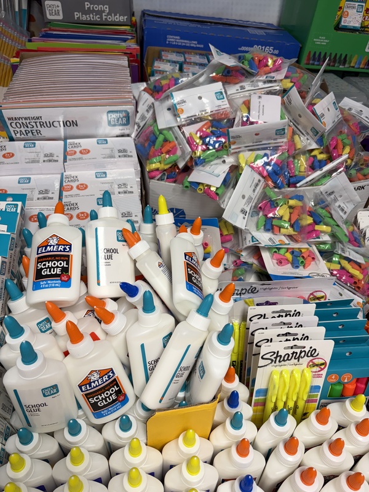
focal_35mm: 26
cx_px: 184
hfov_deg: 53.1
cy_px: 246
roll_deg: -4.4
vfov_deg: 67.3
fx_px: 370
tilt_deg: -42.2
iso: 64
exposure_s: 1/120
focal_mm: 5.96
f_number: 1.6
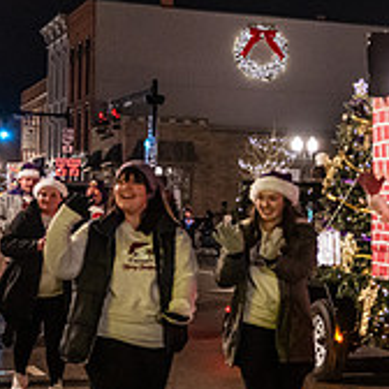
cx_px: 461
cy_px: 186
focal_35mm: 103
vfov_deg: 16.9
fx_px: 1310
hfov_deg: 16.2
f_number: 2.8
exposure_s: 1/160
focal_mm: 35
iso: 4000
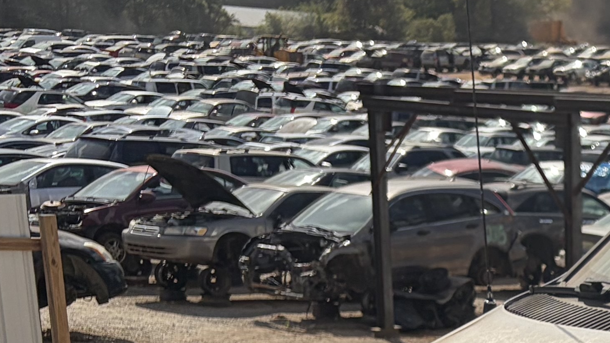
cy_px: 618
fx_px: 1779
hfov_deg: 17.1
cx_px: 974
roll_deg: -2.8
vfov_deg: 10.4
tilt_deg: -16.3
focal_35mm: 110
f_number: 1.6
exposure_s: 1/8850
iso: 64
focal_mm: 5.96
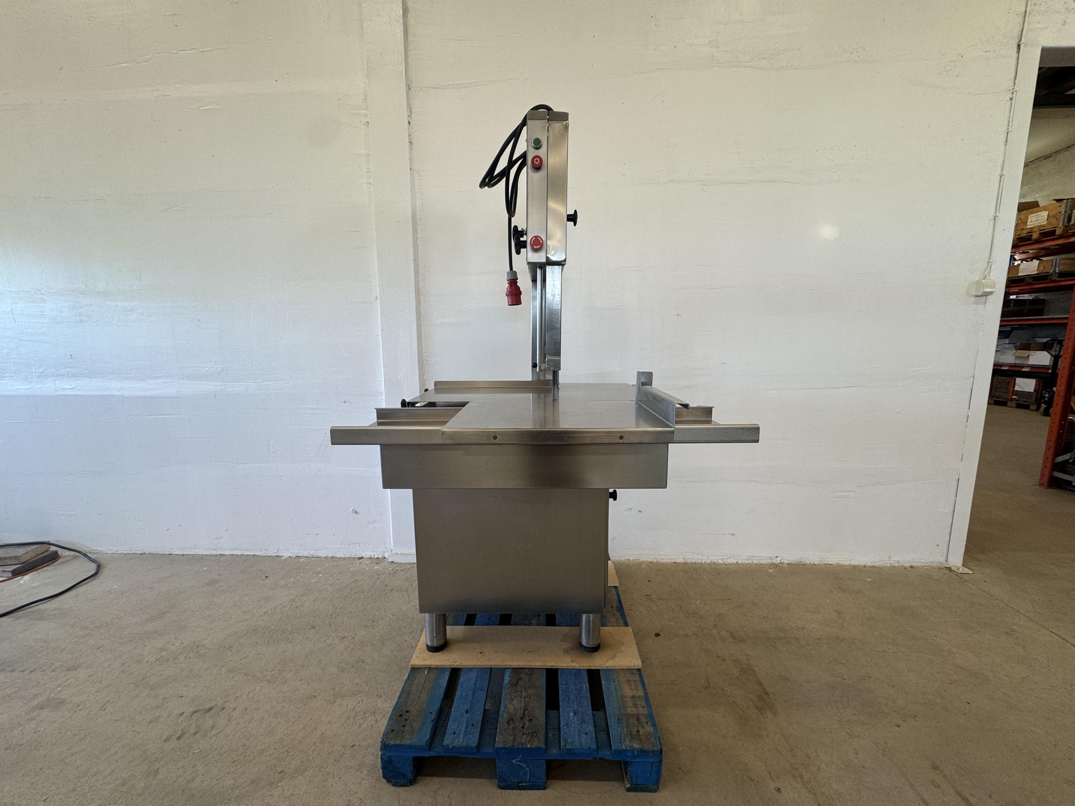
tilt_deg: -8.3
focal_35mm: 14
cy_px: 403
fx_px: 435
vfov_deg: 85.7
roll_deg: +0.5
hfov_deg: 102.1
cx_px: 538
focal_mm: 2.22
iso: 100
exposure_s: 1/100
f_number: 2.2
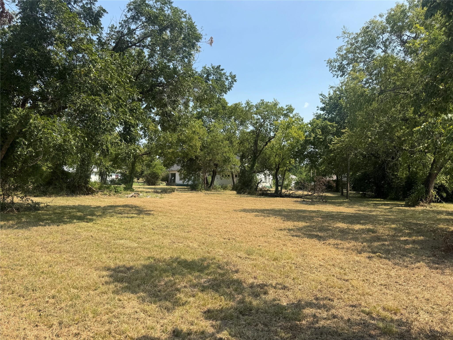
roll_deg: -0.9
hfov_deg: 71.6
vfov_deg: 56.8
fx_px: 314
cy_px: 170
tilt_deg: +2.6
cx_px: 226
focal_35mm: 24
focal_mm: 6.76
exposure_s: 1/2833
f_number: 1.78
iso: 80
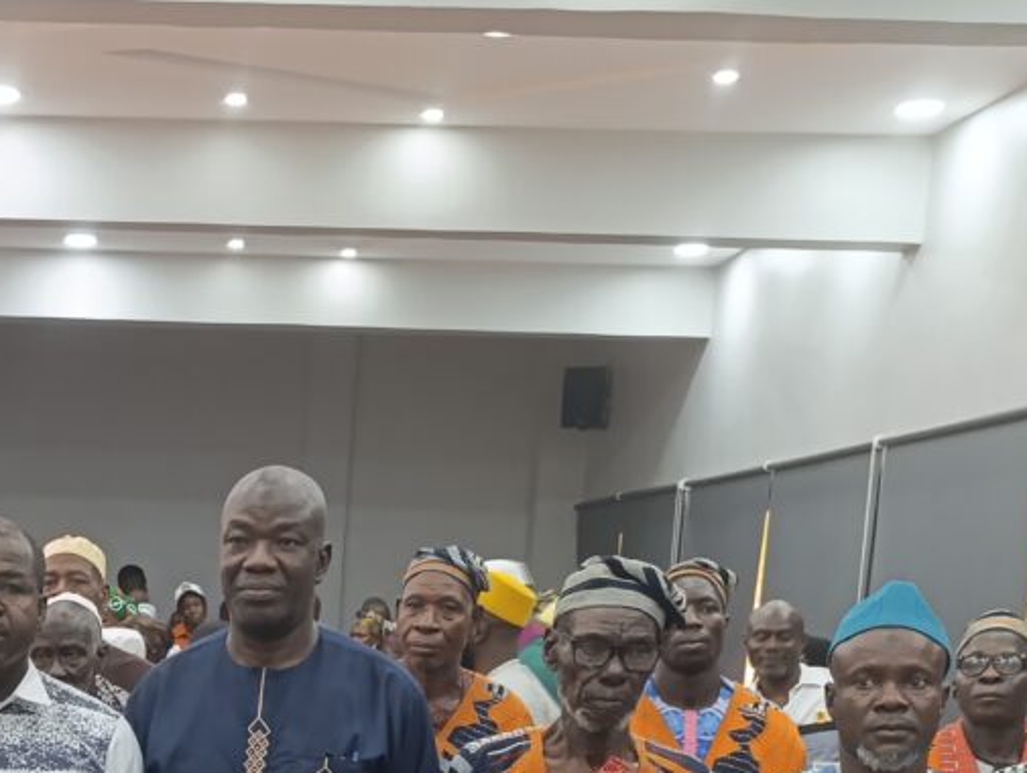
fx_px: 2079
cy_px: 916
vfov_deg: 19.8
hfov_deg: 26.5
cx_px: 37
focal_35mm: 70
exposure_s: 1/100
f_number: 1.6
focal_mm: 6.14
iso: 800
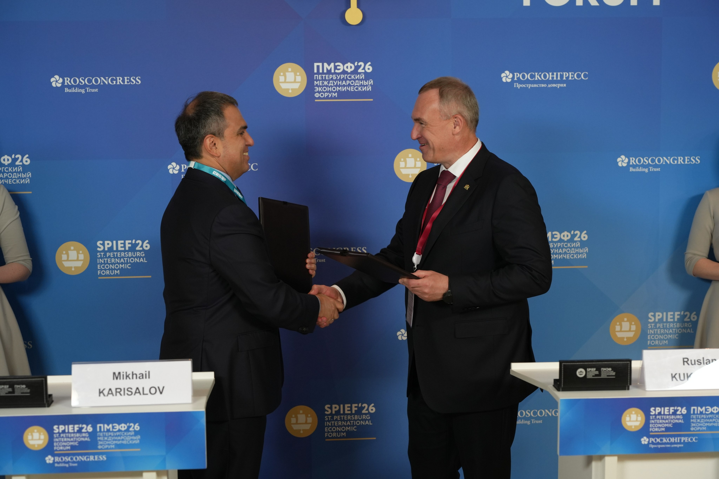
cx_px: 360
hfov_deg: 31.0
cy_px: 240
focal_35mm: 65
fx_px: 1298
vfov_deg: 20.9
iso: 1600
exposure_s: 1/200
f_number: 4
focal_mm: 65
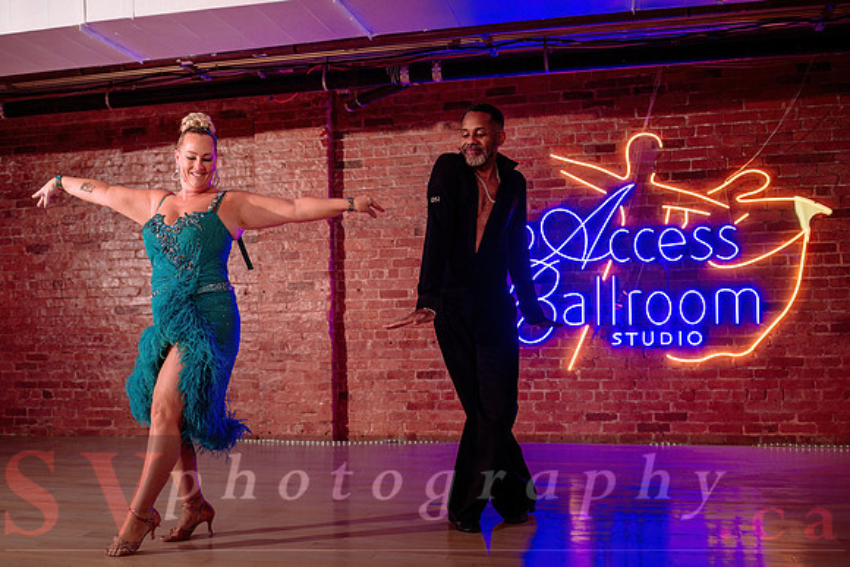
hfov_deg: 50.2
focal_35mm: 38
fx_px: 904
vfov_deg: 34.8
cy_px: 312
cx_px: 368
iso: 800
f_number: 2
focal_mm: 28
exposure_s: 1/400
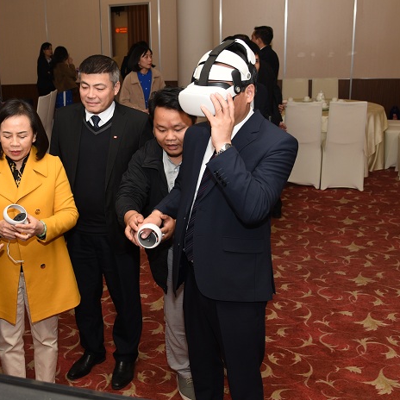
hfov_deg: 37.2
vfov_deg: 38.3
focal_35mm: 44
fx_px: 575
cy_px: 203
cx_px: 91
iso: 320
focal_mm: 24
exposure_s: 1/200
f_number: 5
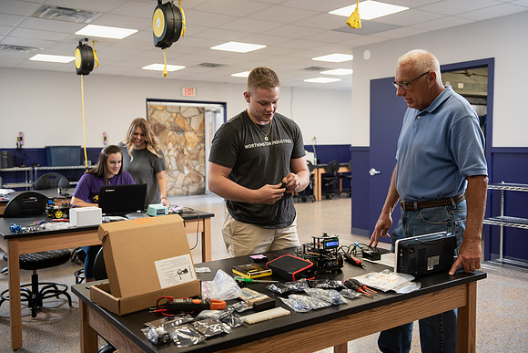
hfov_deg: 50.7
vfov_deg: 35.1
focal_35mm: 38
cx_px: 264
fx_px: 557
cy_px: 176
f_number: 3.5
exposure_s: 1/200
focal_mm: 38
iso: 640
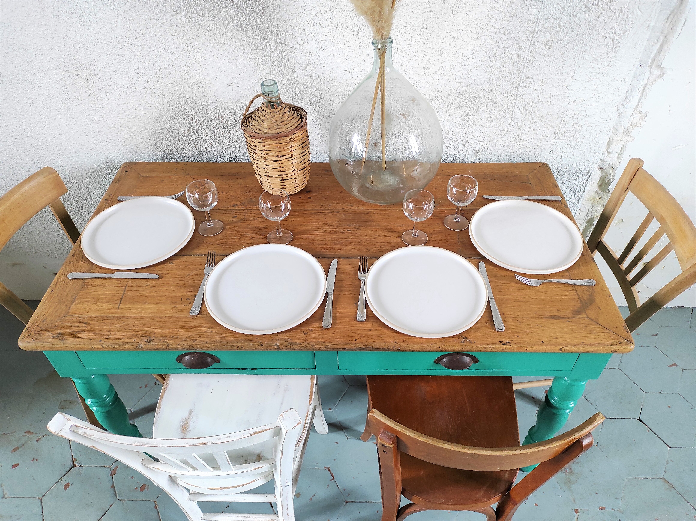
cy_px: 260
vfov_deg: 54.8
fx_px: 502
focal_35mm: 25
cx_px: 348
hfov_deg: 69.4
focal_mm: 5.43
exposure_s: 1/33
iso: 506
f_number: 1.89
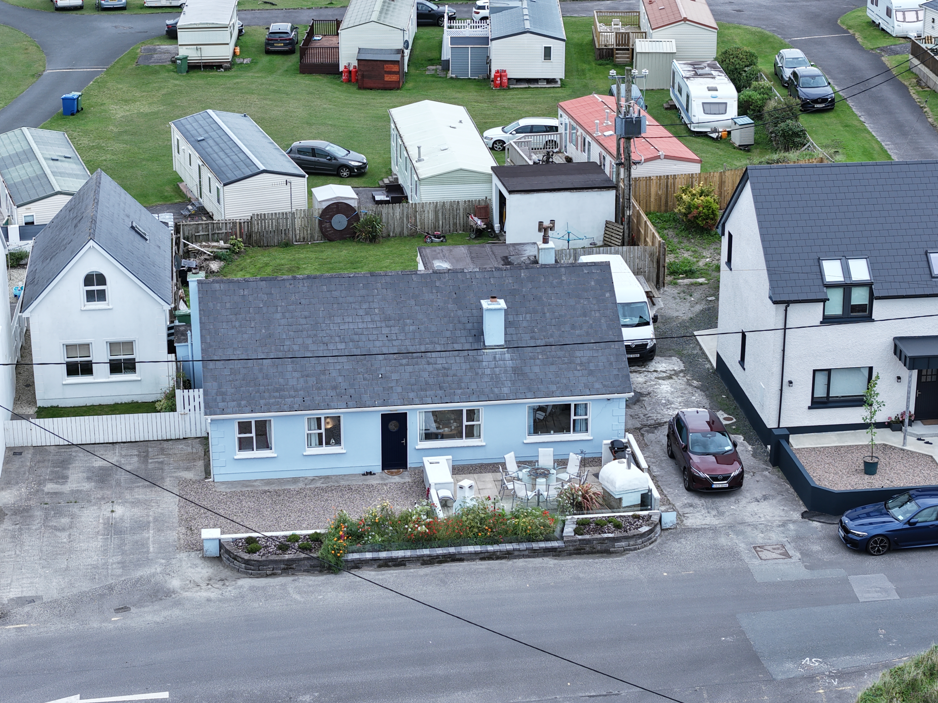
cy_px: 358
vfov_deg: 19.4
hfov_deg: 25.7
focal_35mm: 76
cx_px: 432
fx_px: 2059
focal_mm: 19.35
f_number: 2.8
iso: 125
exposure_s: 1/50
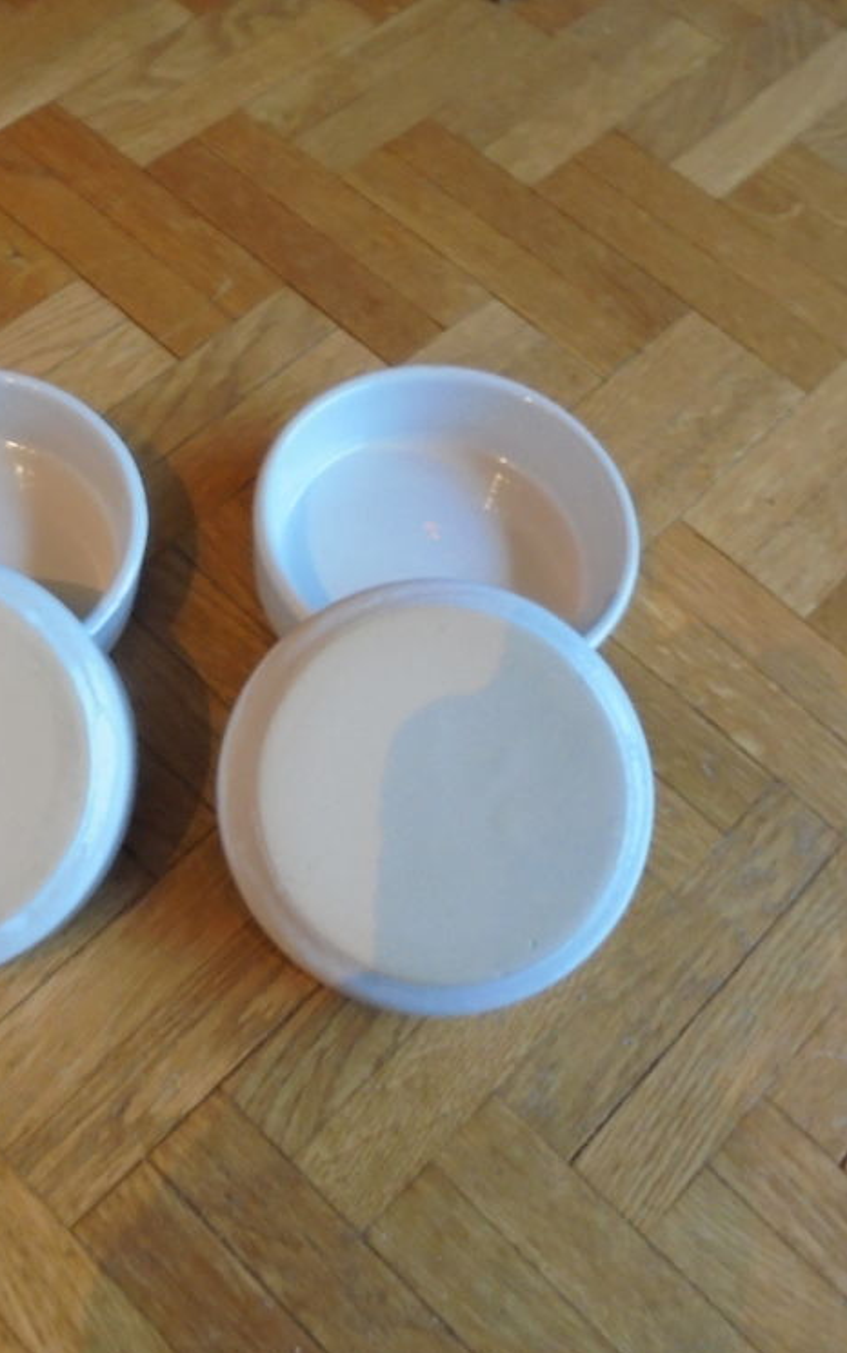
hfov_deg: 34.0
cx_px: 245
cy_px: 679
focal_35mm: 37
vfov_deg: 52.7
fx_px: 1366
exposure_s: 1/10
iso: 400
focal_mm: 4.6
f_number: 3.5
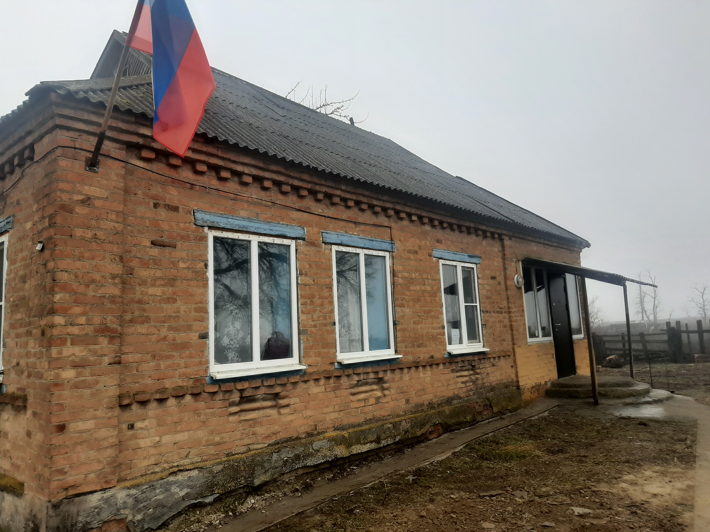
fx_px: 533
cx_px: 355
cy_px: 266
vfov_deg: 53.1
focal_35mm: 26
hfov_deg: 67.3
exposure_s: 1/738
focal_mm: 3.93
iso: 40
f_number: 1.7
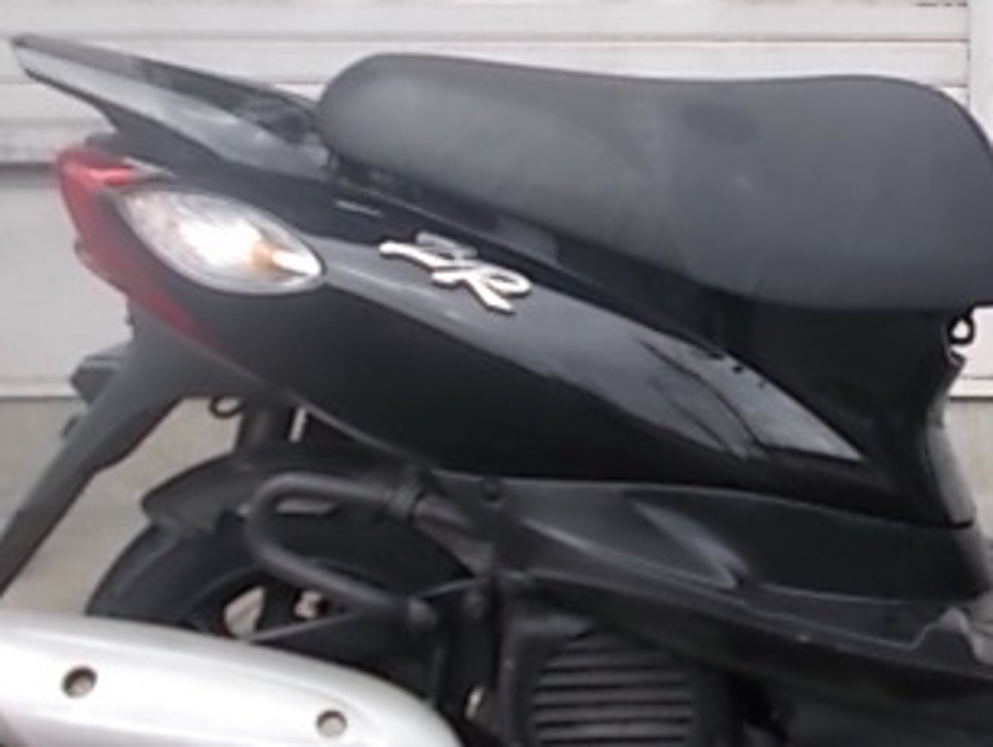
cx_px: 925
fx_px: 2038
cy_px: 244
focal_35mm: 71
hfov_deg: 26.3
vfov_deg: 20.7
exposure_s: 1/125
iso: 80
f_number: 3.6
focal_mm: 6
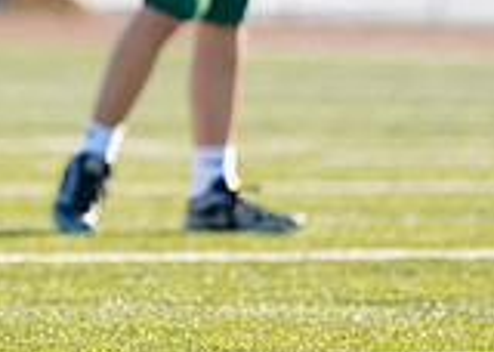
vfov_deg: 1.7
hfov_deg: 2.4
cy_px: -239
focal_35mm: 824
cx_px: -287
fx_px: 11551
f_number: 2.8
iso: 400
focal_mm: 157
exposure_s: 1/5000
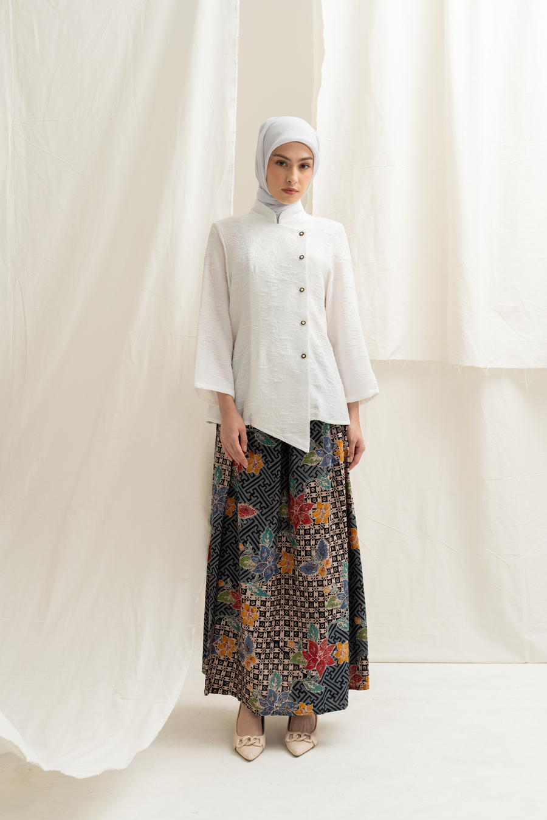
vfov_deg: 46.4
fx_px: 957
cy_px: 410
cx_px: 274
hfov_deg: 31.9
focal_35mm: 42
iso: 100
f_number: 6.3
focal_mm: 42
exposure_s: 1/160
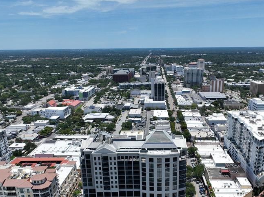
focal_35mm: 38
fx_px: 290
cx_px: 153
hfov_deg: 48.8
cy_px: 155
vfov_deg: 36.5
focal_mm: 12.29
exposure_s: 1/3200
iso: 120
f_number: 2.8
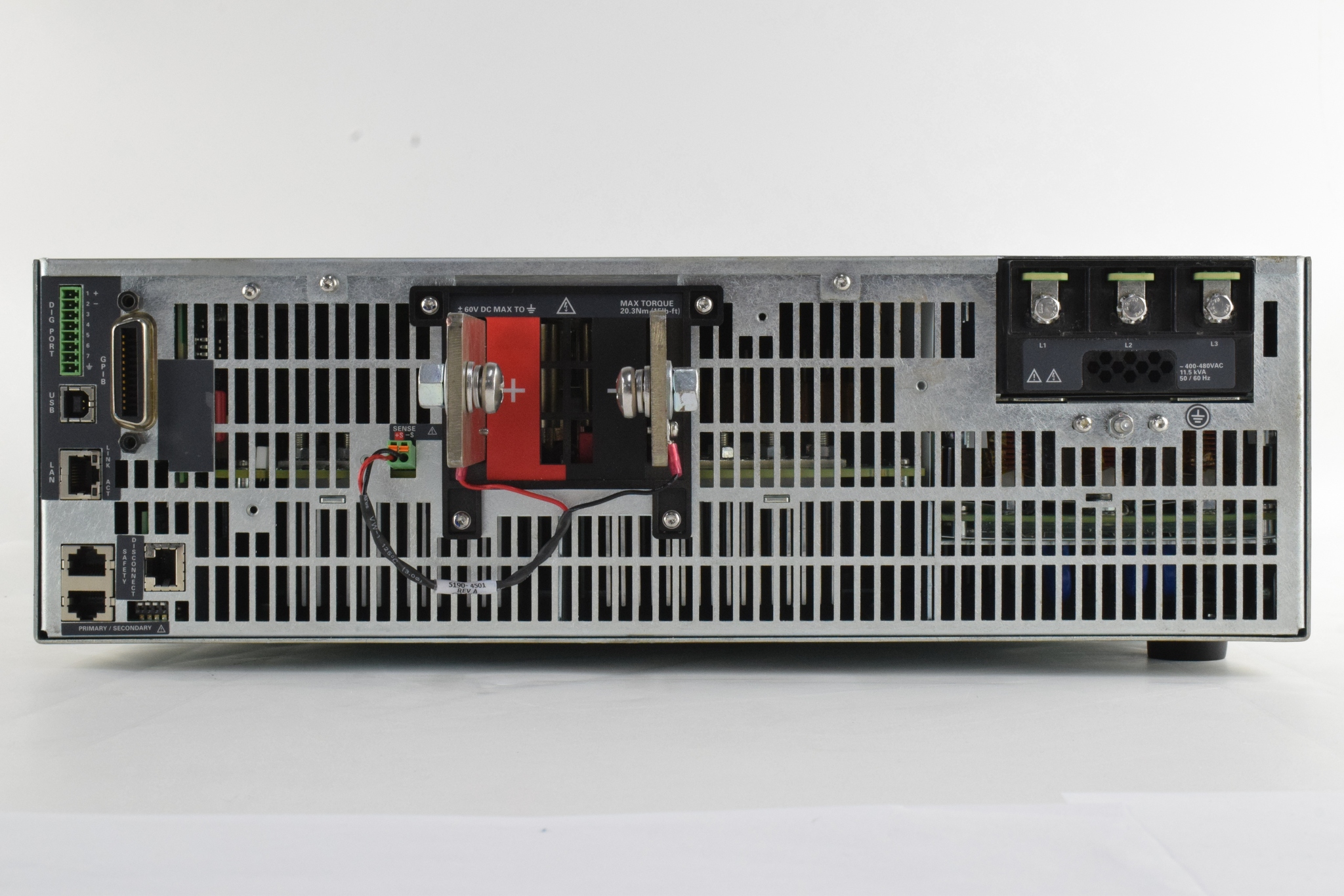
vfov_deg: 23.8
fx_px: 2128
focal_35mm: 57
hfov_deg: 35.1
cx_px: 672
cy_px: 448
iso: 1600
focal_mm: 38
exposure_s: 1/30
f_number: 22
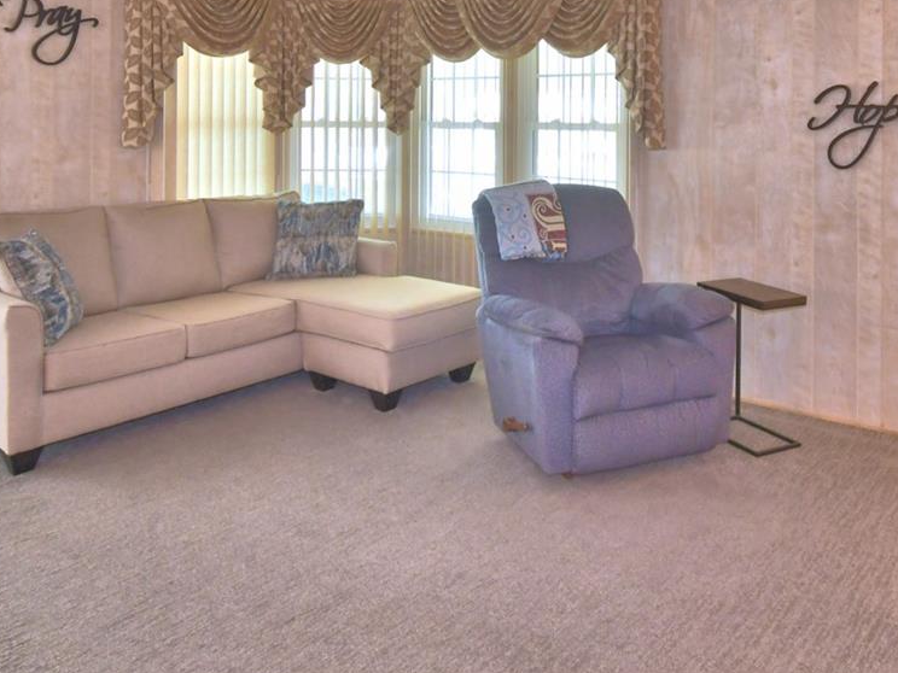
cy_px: 113
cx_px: 523
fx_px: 804
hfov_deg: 58.0
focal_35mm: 31
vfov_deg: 42.9
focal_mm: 10
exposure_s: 1/30
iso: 450
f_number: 4.5
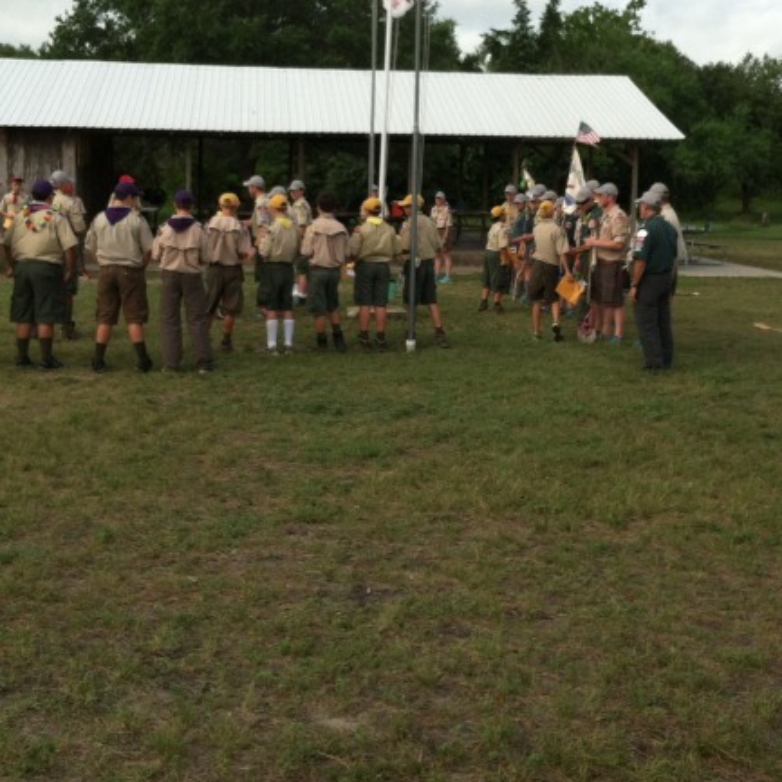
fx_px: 1457
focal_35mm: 57
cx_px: 450
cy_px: 250
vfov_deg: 29.8
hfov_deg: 30.0
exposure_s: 1/625
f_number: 2.8
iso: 80
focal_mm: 3.85
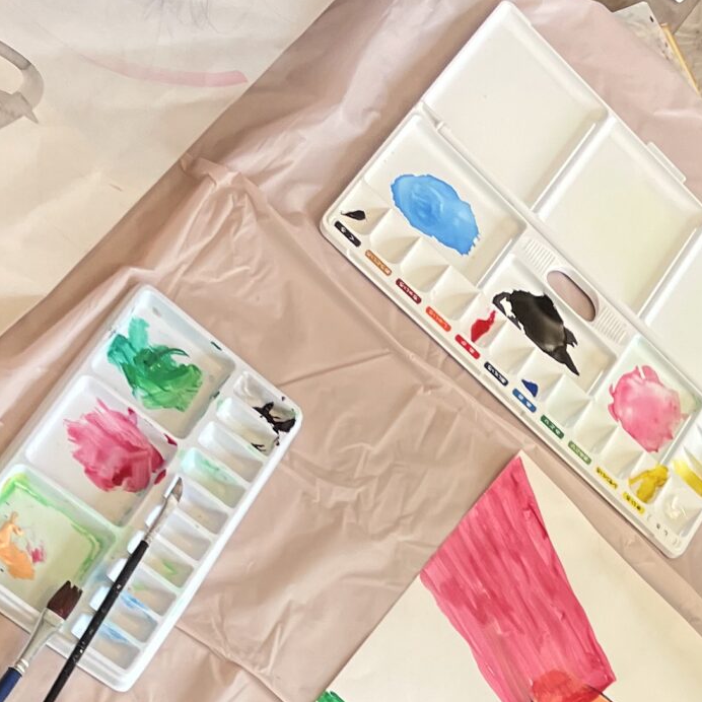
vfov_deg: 17.7
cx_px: 826
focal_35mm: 85
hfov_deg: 19.3
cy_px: 1126
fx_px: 1950
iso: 32
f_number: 1.6
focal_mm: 4.2
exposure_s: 1/121
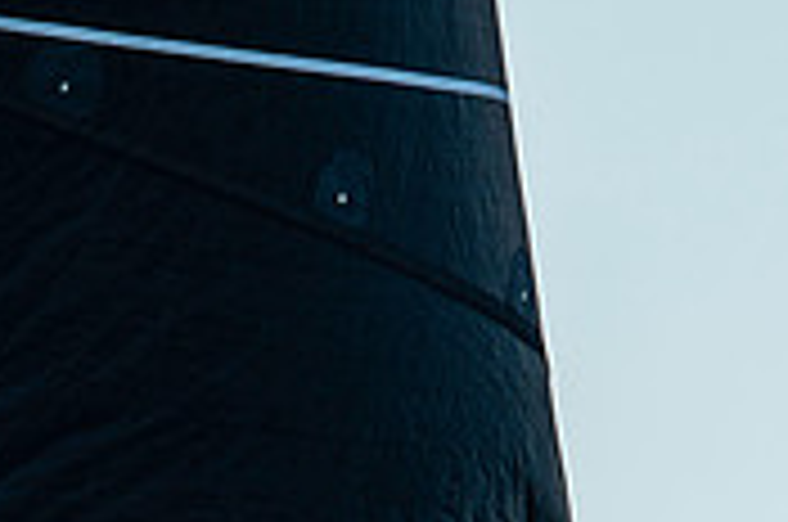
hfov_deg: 1.0
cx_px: 198
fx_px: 43435
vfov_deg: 0.7
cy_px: 680
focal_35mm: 1988
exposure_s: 1/1600
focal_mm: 600
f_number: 5
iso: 400
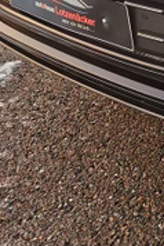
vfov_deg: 15.0
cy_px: -127
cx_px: 424
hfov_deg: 9.4
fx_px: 859
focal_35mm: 126
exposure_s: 1/156
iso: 50
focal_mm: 5.58
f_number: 1.8
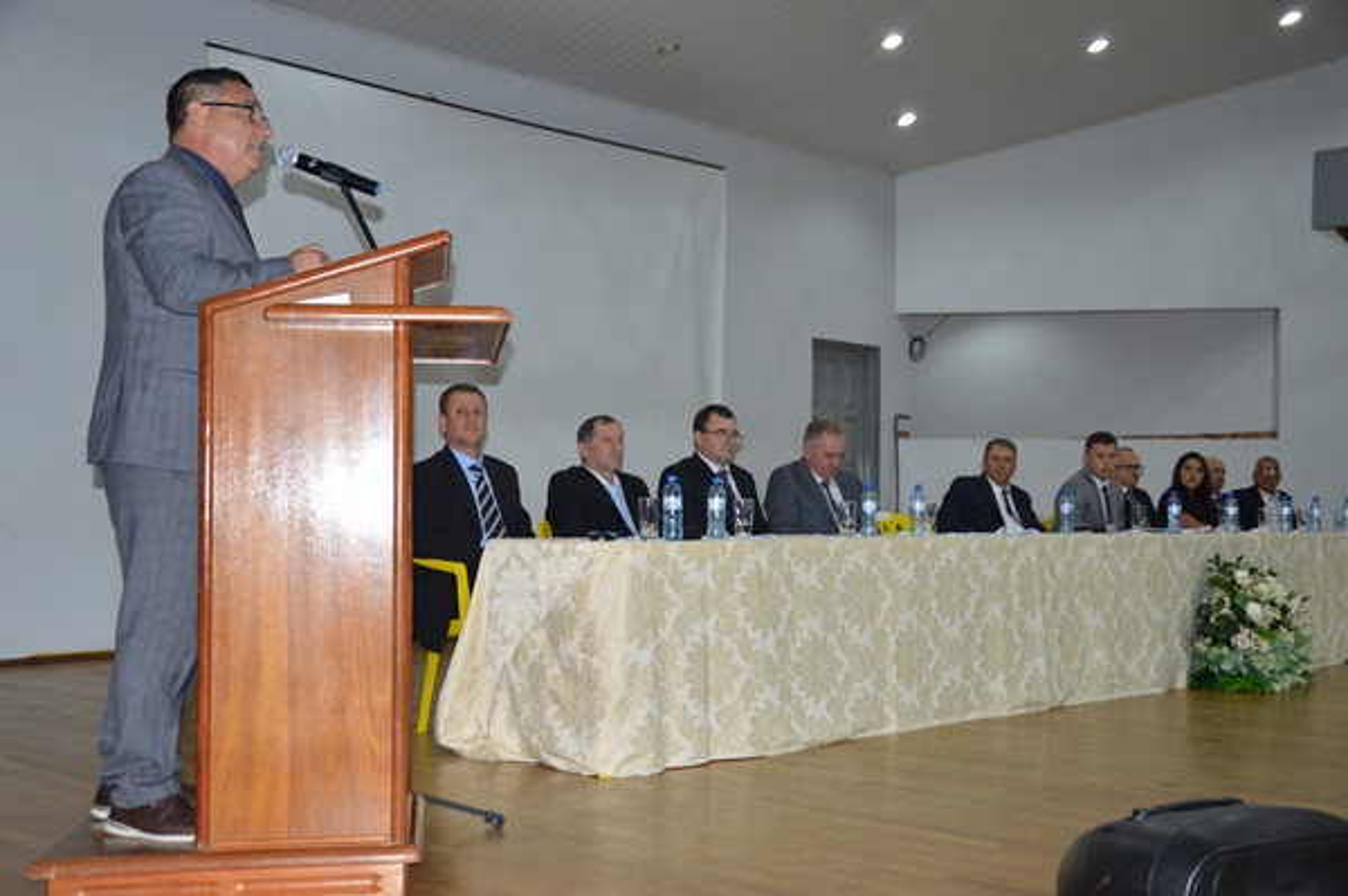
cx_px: 674
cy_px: 448
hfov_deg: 46.4
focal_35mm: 42
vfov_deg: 31.8
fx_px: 1571
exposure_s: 1/60
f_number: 4
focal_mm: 28
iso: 500
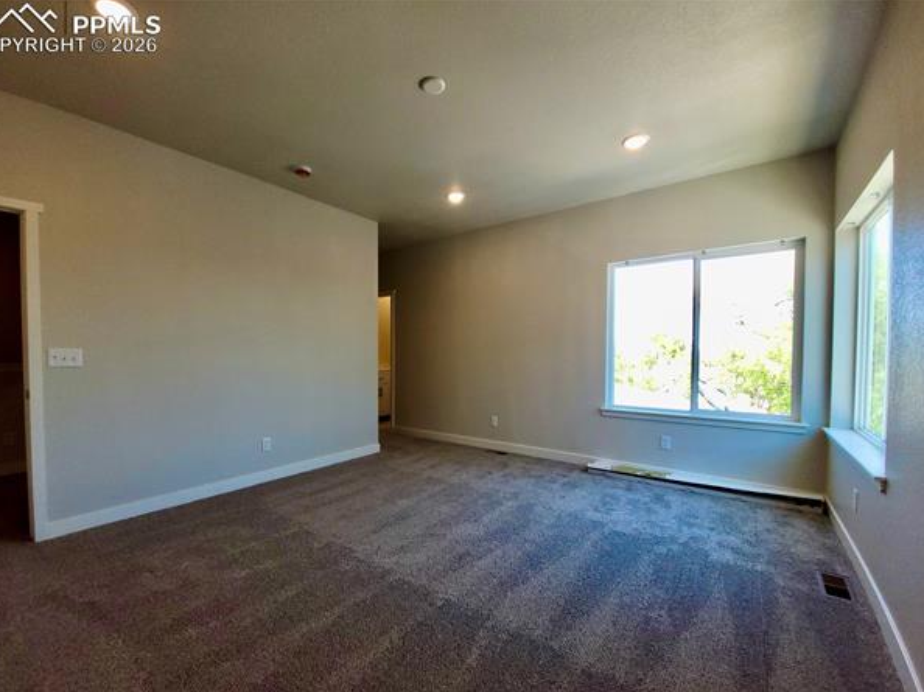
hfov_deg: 102.1
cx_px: 464
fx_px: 374
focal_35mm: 14
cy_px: 371
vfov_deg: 85.5
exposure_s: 1/120
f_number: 2.2
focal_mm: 1.74
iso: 80
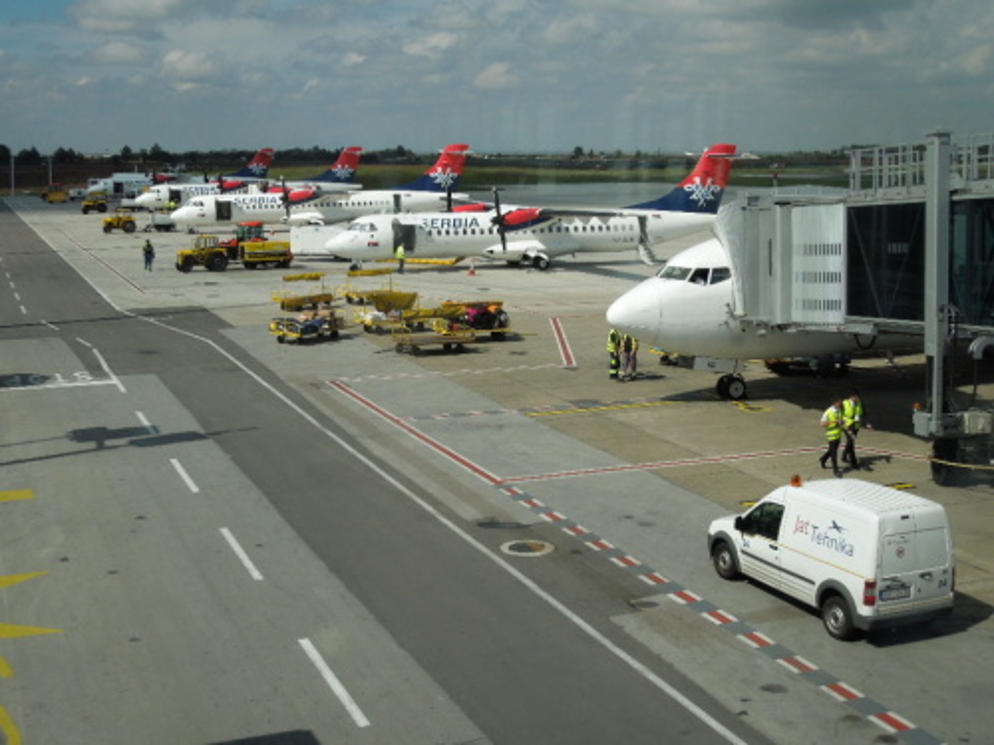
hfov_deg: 43.9
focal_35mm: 43
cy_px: 372
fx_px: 1235
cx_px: 497
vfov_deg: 33.6
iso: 100
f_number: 3.9
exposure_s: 1/1000
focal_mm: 7.8
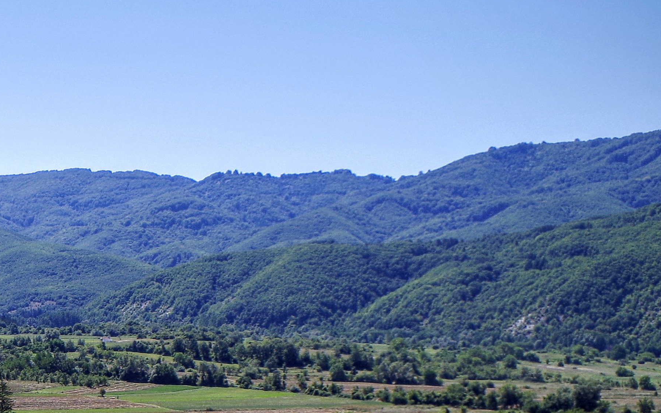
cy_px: 453
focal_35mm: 75
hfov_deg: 23.9
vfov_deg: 16.8
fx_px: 1351
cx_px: -215
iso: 200
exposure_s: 1/500
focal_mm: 18
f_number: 8
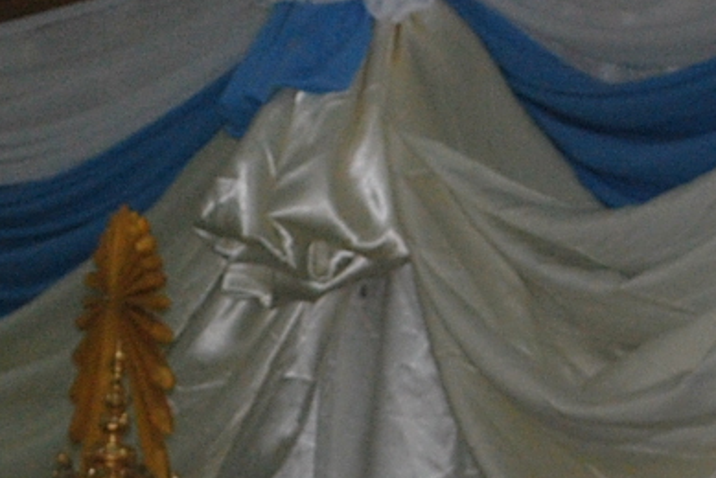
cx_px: 727
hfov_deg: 5.0
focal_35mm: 410
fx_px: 8170
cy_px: 1063
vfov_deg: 3.3
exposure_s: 1/50
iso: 400
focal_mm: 55
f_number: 5.6
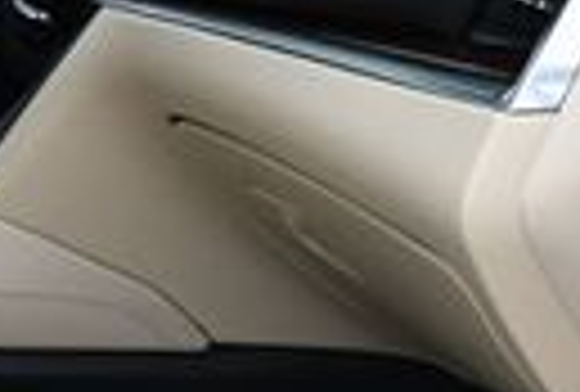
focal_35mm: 178
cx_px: -103
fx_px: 2878
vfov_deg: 7.8
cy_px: 297
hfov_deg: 11.3
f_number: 7.1
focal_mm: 18
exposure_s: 1/250
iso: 200
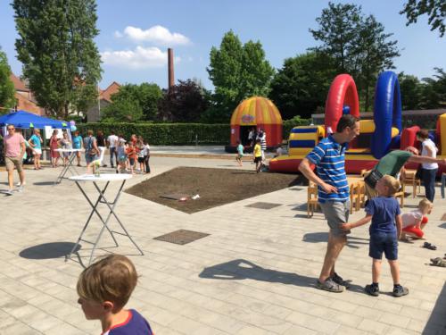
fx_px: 374
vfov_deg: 48.2
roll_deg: -0.5
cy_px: 168
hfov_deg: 61.7
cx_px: 223
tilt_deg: -5.3
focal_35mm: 29
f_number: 2.2
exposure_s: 1/1282
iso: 25
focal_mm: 4.15
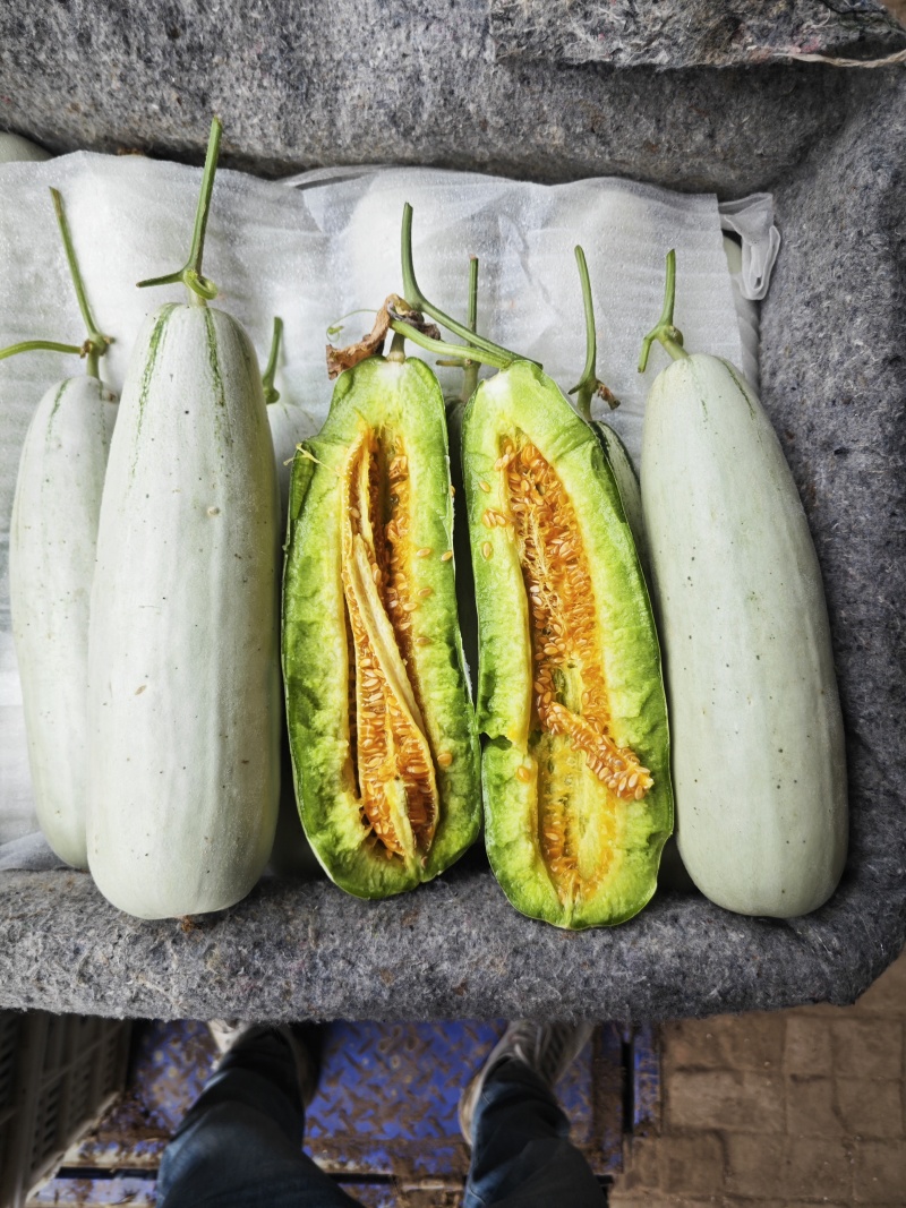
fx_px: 803
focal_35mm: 23
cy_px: 604
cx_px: 453
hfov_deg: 58.9
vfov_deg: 73.9
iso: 50
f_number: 1.8
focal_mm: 5.43
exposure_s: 1/505
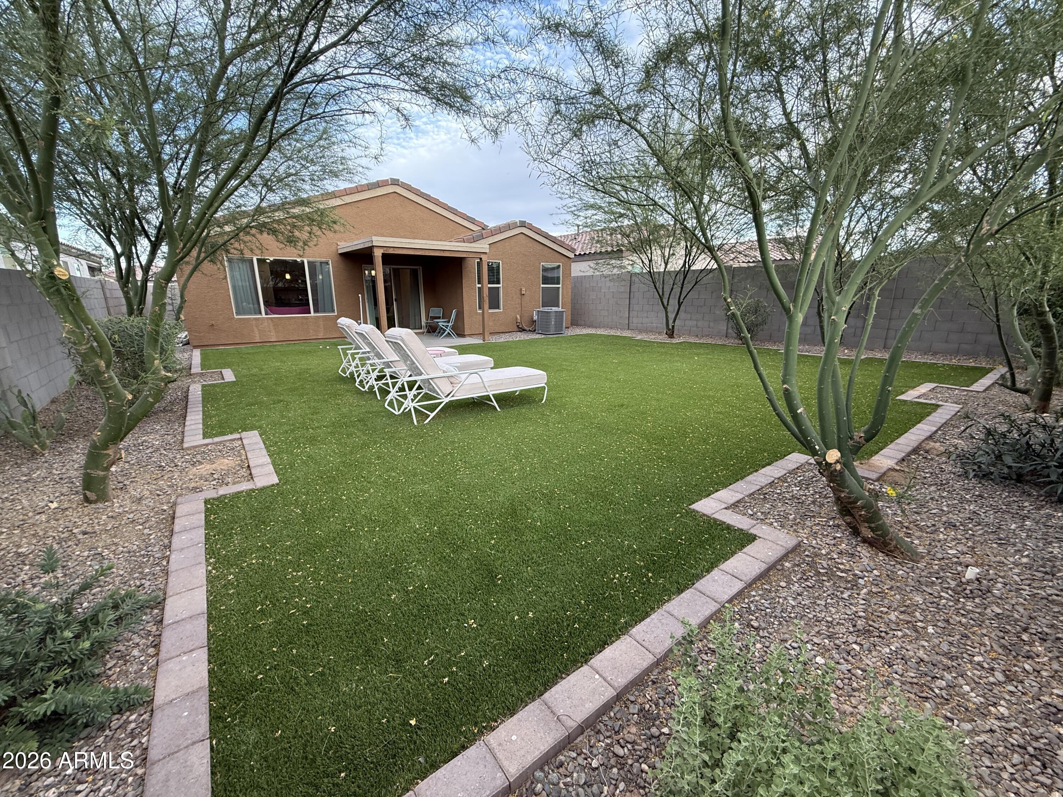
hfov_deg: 102.1
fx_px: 430
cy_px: 398
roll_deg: +0.6
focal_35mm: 14
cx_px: 532
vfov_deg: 85.7
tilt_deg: -14.0
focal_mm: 2.22
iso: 64
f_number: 2.2
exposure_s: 1/99
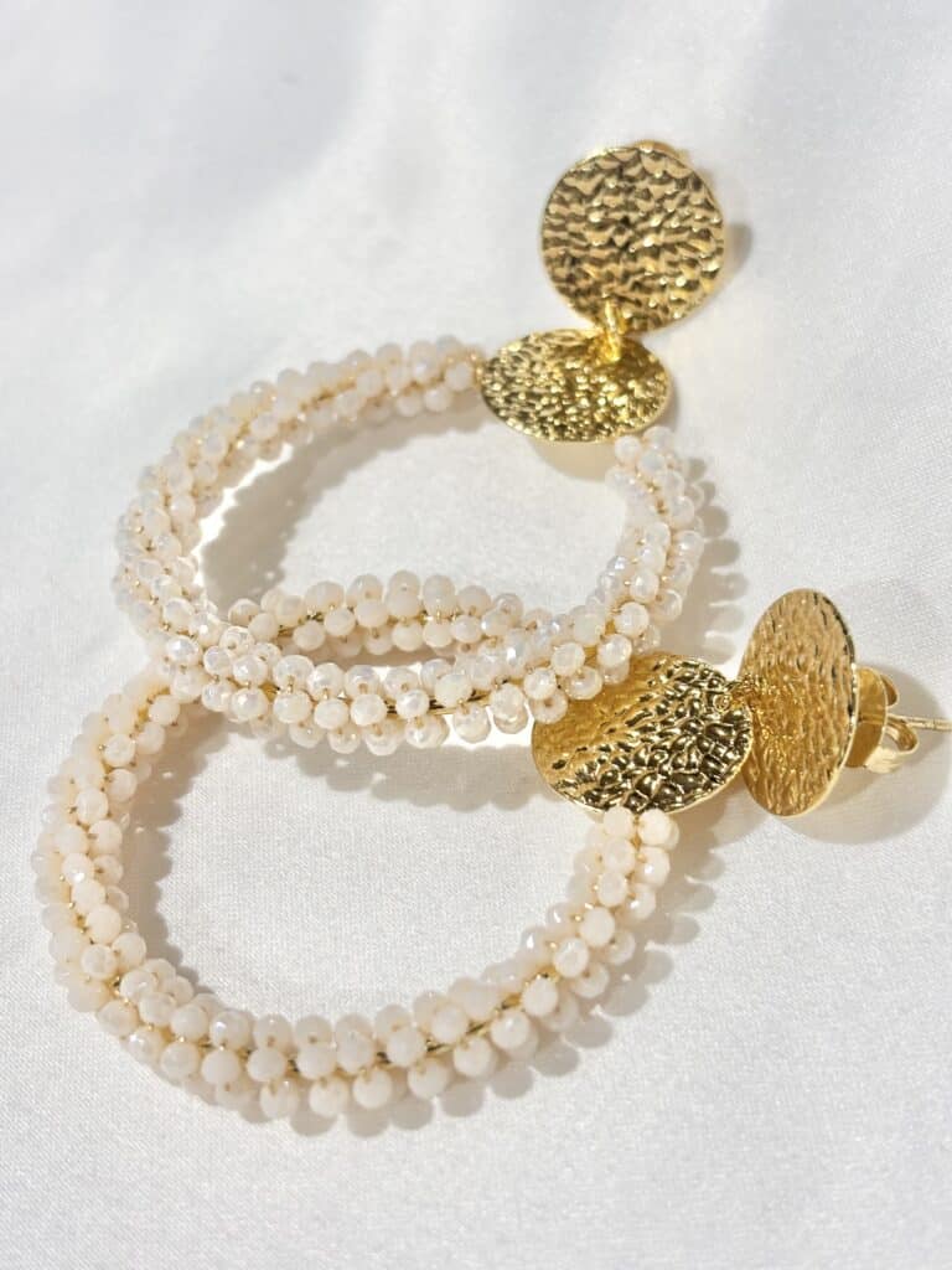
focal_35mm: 52
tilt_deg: -43.6
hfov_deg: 28.0
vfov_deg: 36.8
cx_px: 476
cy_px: 635
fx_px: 1907
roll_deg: +7.5
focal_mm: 5.96
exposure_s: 1/313
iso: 32
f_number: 1.6
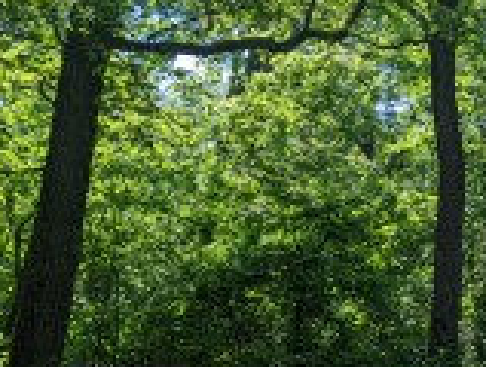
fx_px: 1084
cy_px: 261
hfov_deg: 23.2
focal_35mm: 77
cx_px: 576
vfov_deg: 19.1
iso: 40
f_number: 1.85
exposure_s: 1/654
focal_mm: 6.81
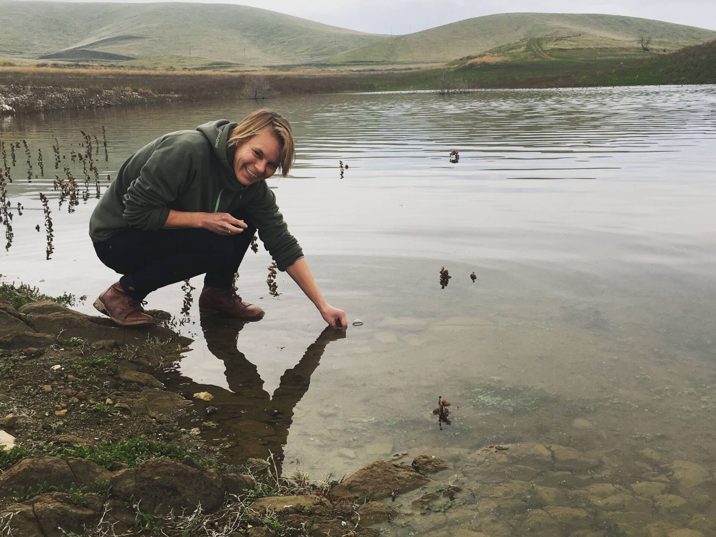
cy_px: 250
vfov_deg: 36.8
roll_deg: +1.0
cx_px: 387
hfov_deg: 47.8
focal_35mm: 39
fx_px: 806
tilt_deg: -9.7
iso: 25
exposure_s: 1/159
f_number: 2.2
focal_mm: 4.15
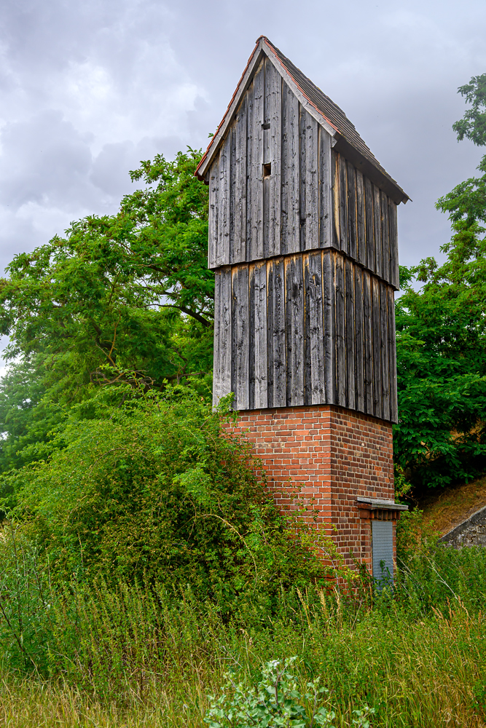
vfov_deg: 53.1
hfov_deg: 36.9
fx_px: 729
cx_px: 243
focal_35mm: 36
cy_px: 364
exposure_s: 1/250
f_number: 8
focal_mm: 24
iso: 200
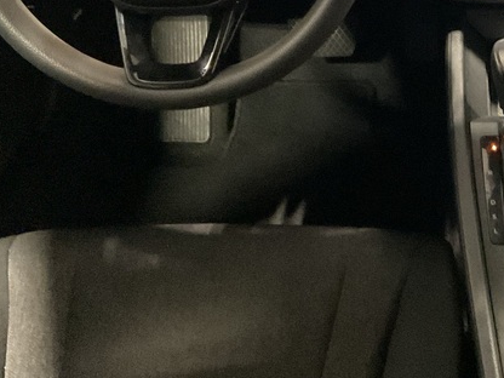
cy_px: -10
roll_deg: +0.9
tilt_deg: -32.1
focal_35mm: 67
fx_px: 976
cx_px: 440
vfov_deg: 21.1
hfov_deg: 28.0
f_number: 1.8
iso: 500
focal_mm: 3
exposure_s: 1/30
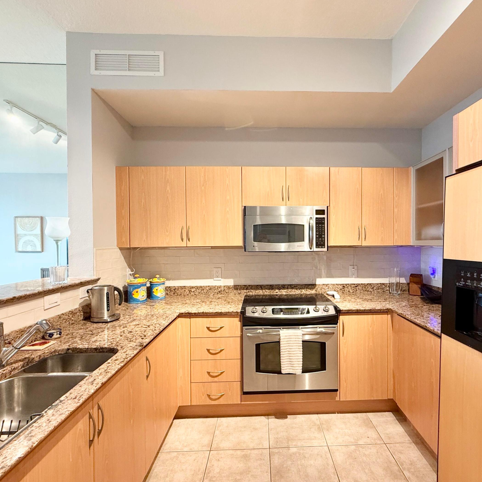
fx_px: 268
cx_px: 272
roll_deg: +0.5
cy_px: 246
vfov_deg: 84.0
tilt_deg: -0.6
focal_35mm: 17
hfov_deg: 83.5
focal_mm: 2.22
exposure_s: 1/120
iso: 320
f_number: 2.2
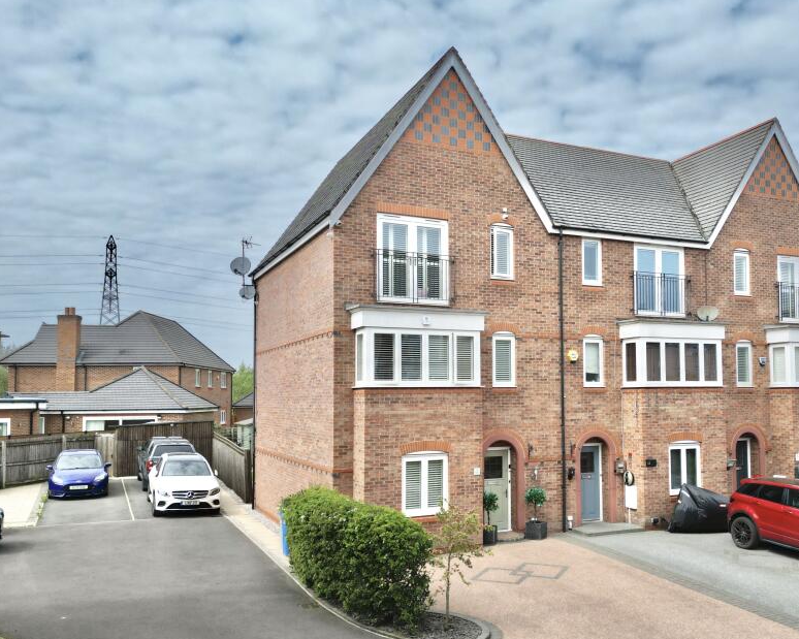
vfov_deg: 47.0
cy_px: 357
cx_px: 509
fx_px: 733
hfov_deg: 56.4
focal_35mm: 31
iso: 100
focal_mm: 6.72
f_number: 1.7
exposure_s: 1/2500
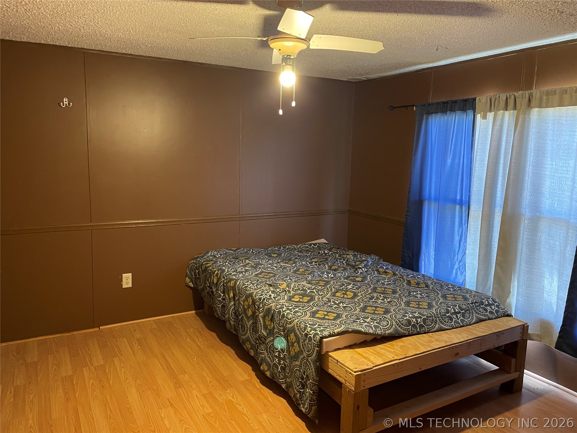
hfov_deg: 67.3
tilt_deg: -8.4
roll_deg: -0.4
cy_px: 216
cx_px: 288
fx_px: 433
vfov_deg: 53.1
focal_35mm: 26
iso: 500
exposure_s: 1/40
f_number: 1.6
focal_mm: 4.2
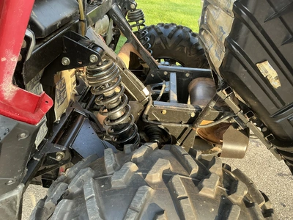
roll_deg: -3.5
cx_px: 146
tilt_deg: -32.7
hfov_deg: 63.4
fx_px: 237
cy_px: 110
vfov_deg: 49.7
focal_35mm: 28
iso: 40
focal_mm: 3
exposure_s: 1/122
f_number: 1.8
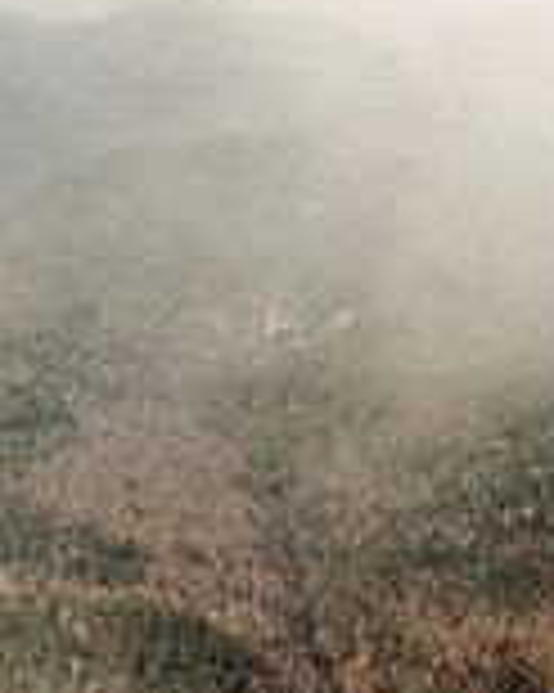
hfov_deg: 7.2
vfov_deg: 9.1
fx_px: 4349
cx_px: -243
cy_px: 187
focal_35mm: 212
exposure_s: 1/250
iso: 200
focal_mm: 40
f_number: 6.3
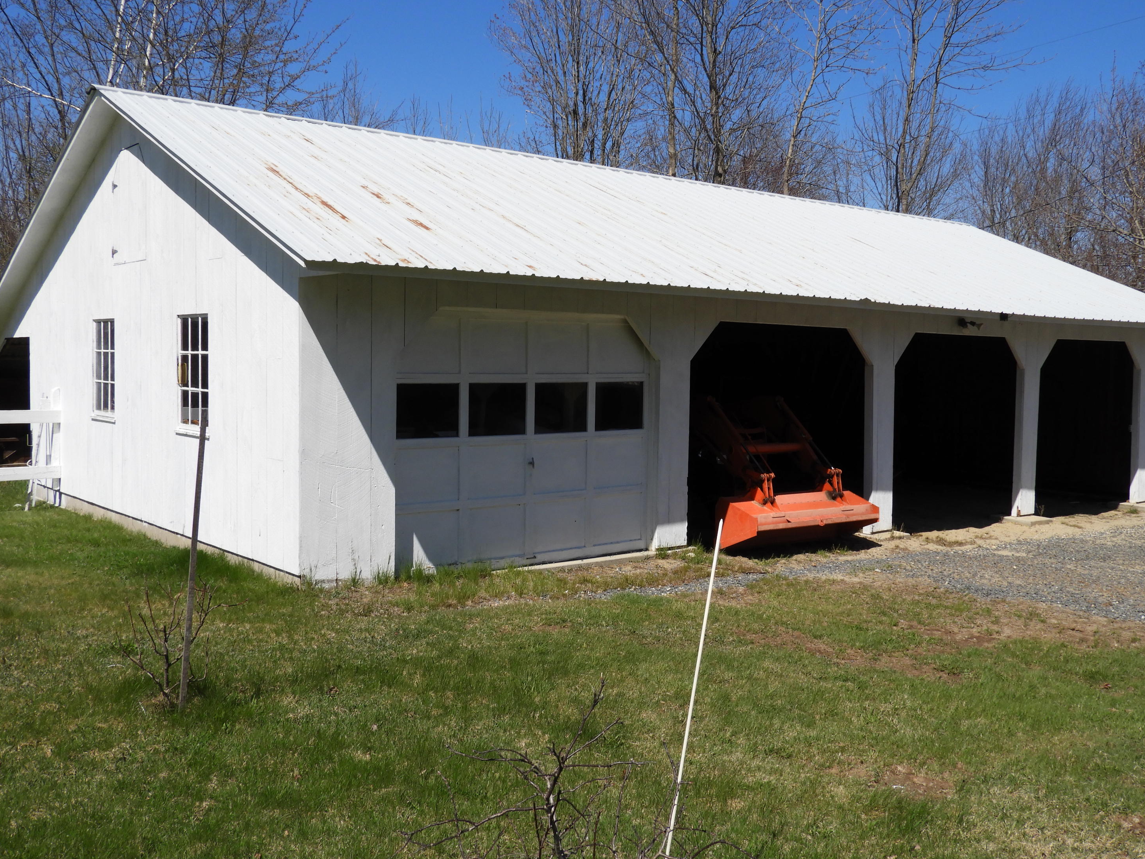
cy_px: 419
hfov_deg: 54.0
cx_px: 588
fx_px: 1125
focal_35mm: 34
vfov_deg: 41.8
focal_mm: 5.9
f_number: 3.6
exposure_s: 1/1600
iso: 100
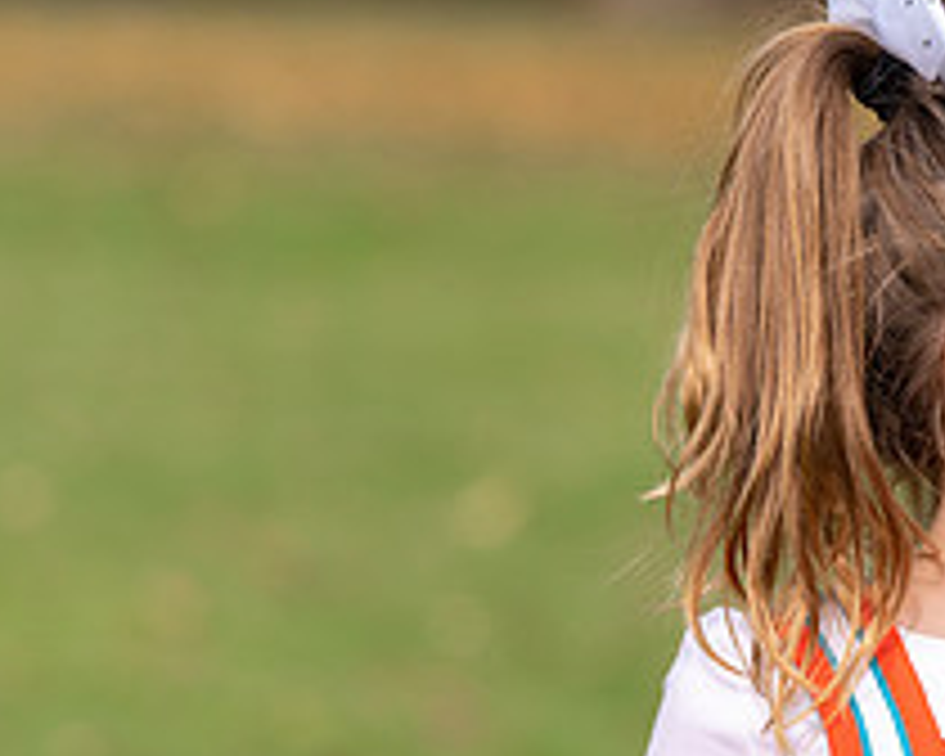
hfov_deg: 6.0
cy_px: 694
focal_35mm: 321
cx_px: 906
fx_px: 8978
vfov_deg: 4.8
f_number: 2.8
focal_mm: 107
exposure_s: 1/1600
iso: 100
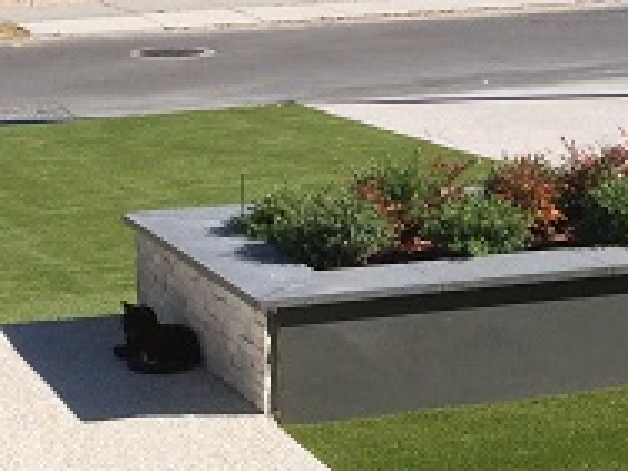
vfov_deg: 14.5
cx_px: 478
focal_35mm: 102
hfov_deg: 19.1
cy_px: 271
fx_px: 1850
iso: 40
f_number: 2.2
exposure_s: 1/2564
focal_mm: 4.12
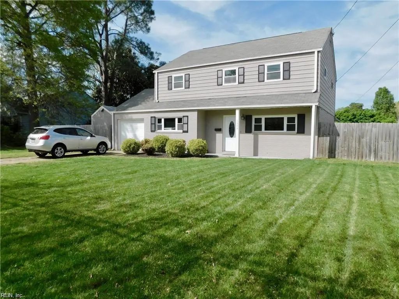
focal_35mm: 24
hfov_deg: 71.6
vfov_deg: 56.8
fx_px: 277
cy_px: 150
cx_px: 200
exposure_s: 1/500
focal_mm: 4.1
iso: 125
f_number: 6
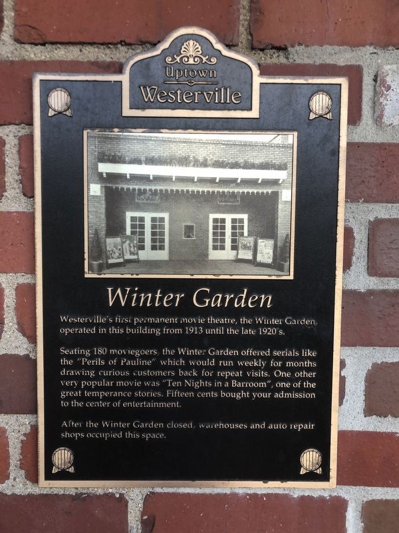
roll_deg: +0.7
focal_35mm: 28
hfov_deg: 49.7
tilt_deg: -5.9
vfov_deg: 63.4
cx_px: 200
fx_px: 430
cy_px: 266
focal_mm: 4
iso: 50
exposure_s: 1/120
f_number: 1.8
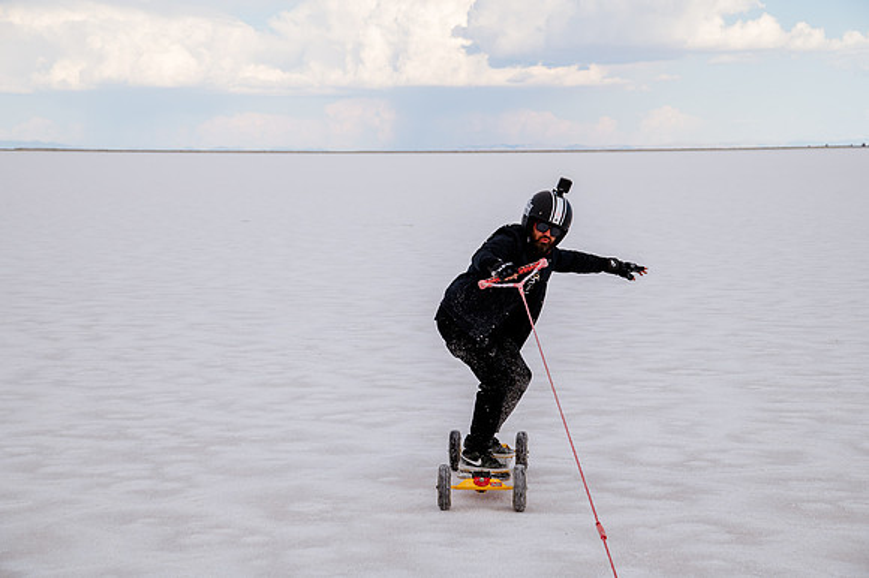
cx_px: 434
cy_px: 289
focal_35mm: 78
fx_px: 1891
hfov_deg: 25.9
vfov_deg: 17.4
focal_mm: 75
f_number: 8
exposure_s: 1/200
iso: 100
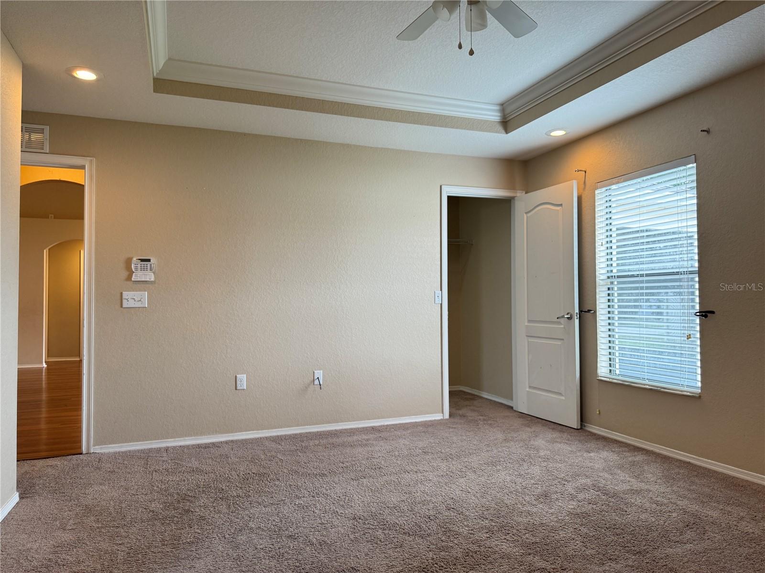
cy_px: 286
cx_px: 382
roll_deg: +0.1
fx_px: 530
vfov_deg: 56.8
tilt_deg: +1.1
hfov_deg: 71.6
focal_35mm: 24
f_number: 1.78
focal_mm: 6.76
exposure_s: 1/60
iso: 125
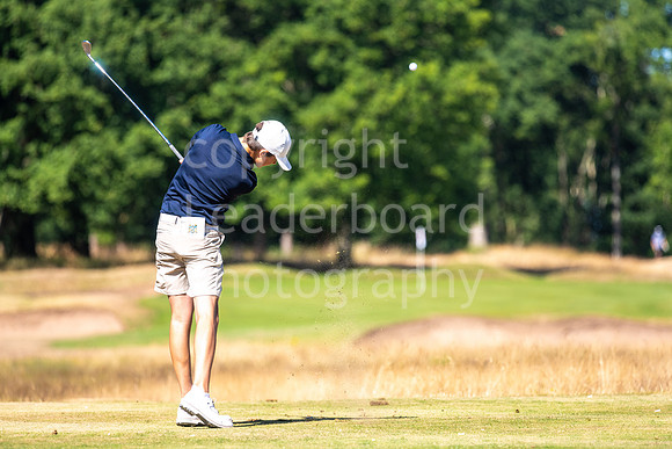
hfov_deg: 6.9
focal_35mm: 300
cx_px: 336
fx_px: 5601
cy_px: 224
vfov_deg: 4.6
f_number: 5
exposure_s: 1/2000
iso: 250
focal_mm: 300
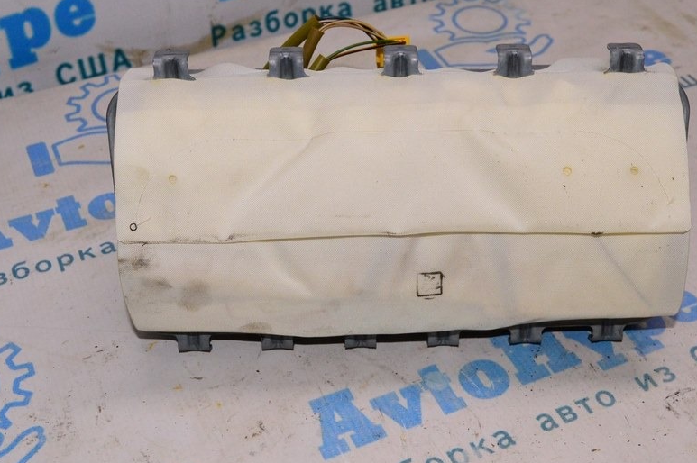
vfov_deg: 25.2
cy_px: 244
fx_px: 1038
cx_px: 392
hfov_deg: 37.1
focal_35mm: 54
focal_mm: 27
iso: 1600
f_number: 8
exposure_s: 1/200
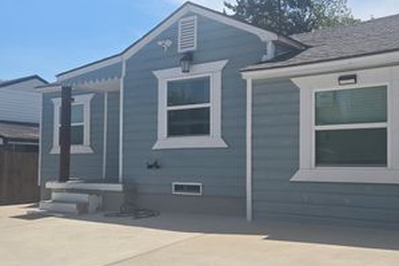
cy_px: 148
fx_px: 443
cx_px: 271
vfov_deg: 33.3
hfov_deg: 47.6
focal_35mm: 40
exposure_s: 1/3427
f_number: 1.8
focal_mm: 5.4
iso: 25
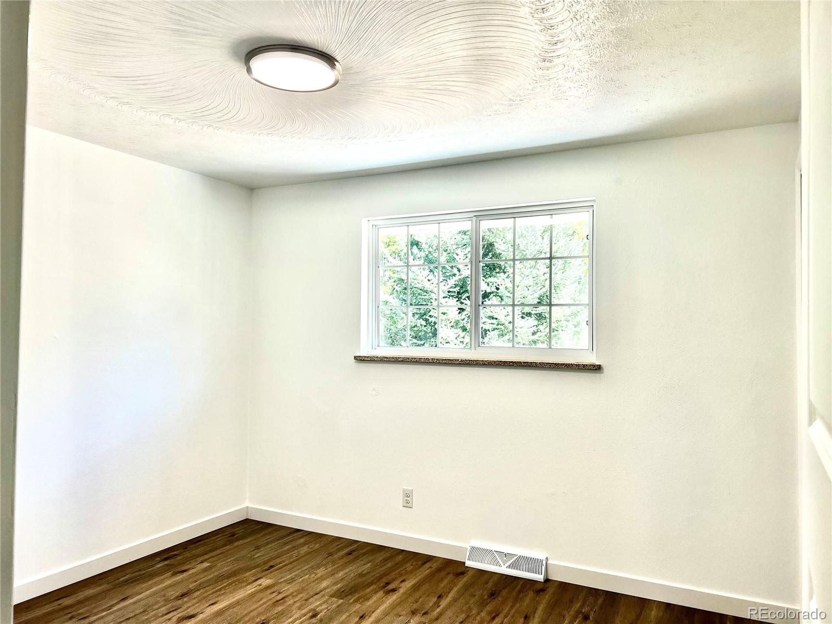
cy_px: 312
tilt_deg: +1.2
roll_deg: -1.2
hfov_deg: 67.3
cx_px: 416
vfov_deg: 53.1
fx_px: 625
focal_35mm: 26
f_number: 1.5
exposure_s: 1/135
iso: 32
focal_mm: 5.7
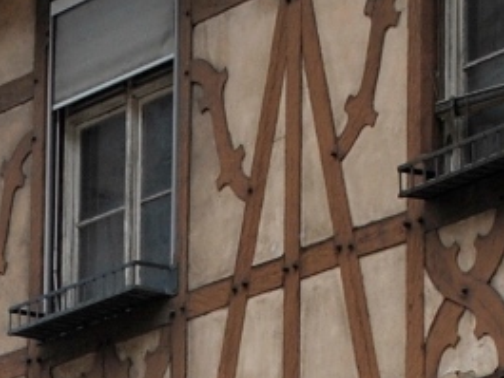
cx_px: -38
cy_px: 663
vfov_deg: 5.3
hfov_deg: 7.2
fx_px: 4008
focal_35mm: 275
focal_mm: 29
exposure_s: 1/125
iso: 110
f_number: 5.6
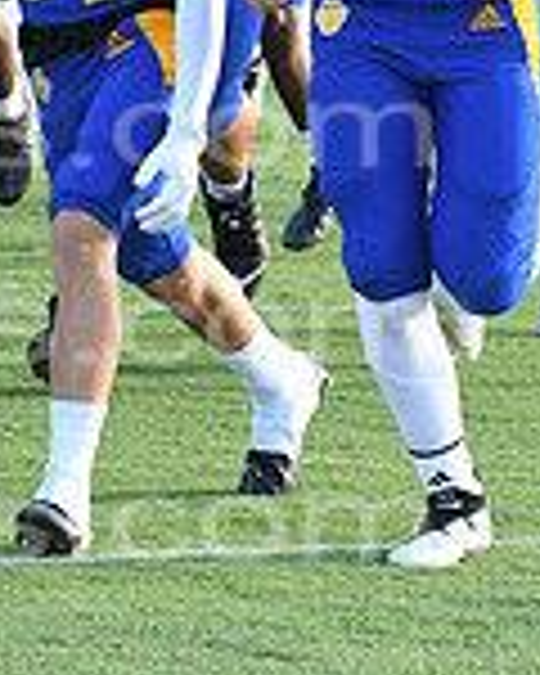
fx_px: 9349
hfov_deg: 3.3
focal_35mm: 468
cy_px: -160
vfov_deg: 4.1
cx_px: -585
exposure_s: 1/500
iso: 400
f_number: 5.6
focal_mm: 86
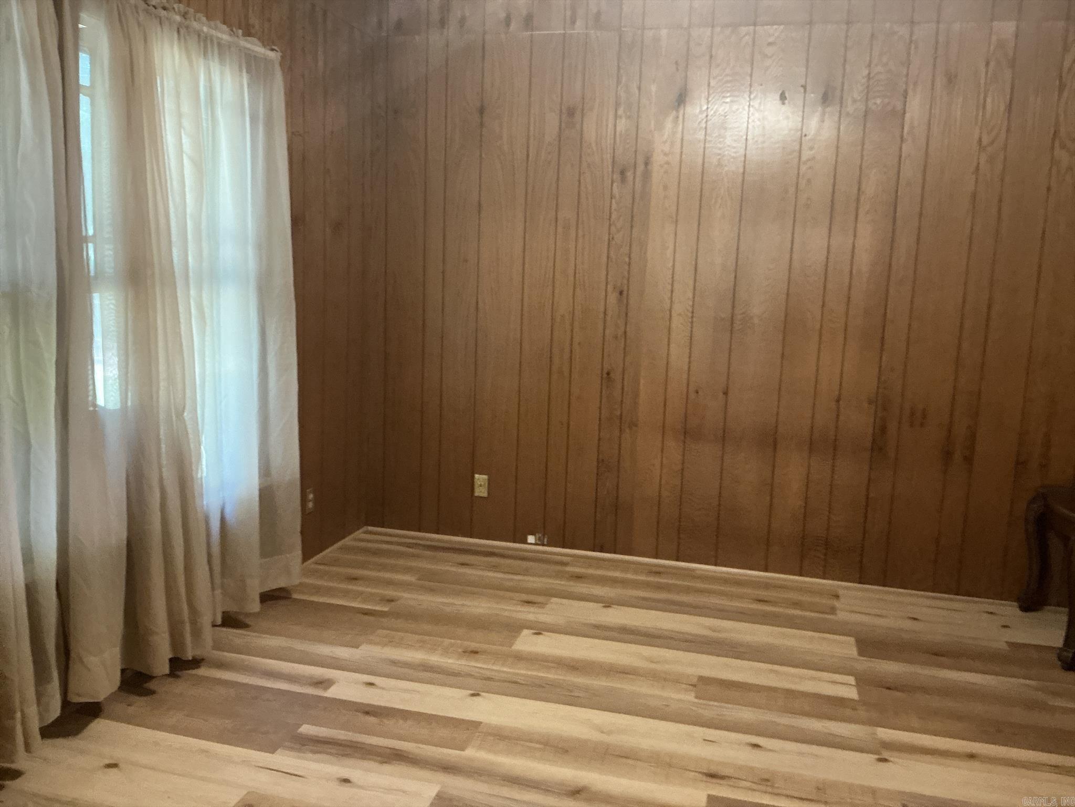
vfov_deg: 49.7
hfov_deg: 63.4
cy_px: 404
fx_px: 870
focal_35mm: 28
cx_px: 538
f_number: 1.8
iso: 250
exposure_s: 1/40
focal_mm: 3
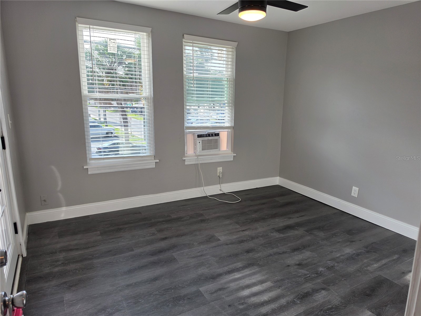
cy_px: 158
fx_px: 280
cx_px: 210
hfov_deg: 73.9
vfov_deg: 58.9
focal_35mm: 23
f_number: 1.4
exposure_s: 1/120
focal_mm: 6.5
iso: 12
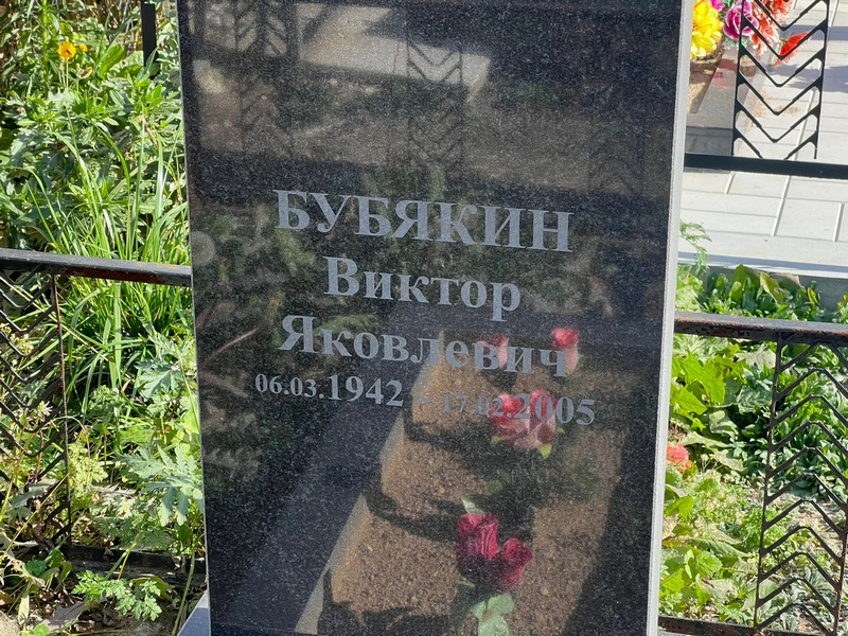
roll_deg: -2.0
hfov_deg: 25.3
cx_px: 424
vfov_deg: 19.1
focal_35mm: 77
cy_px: 318
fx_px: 1886
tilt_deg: -24.3
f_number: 2.8
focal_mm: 9
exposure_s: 1/204
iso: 32
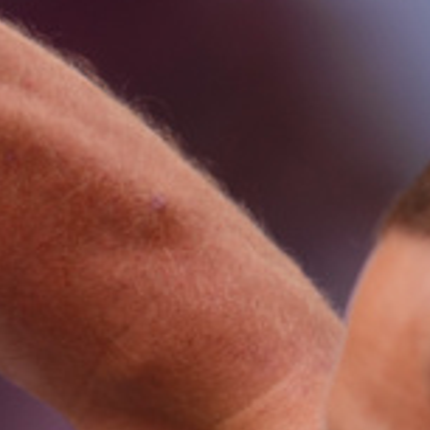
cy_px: 556
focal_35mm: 2276
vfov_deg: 0.8
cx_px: -163
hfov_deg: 0.8
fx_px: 31987
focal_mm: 400
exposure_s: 1/2500
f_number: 2.8
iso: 500
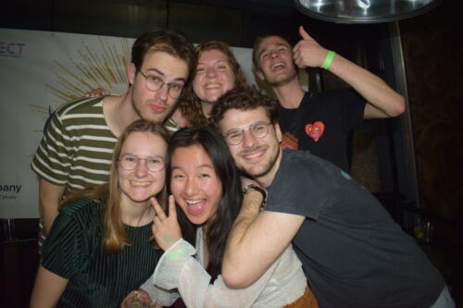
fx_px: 347
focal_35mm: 27
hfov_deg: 67.4
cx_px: 232
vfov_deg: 47.9
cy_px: 154
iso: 1250
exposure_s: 1/60
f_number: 3.5
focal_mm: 18
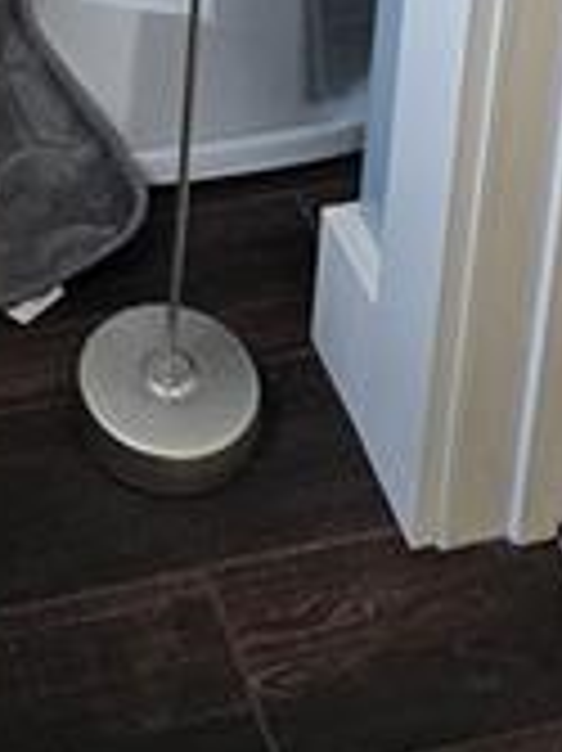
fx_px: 2298
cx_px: -63
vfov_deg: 15.1
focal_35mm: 106
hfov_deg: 13.6
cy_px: -743
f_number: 1.7
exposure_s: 1/120
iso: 400
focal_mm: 6.3
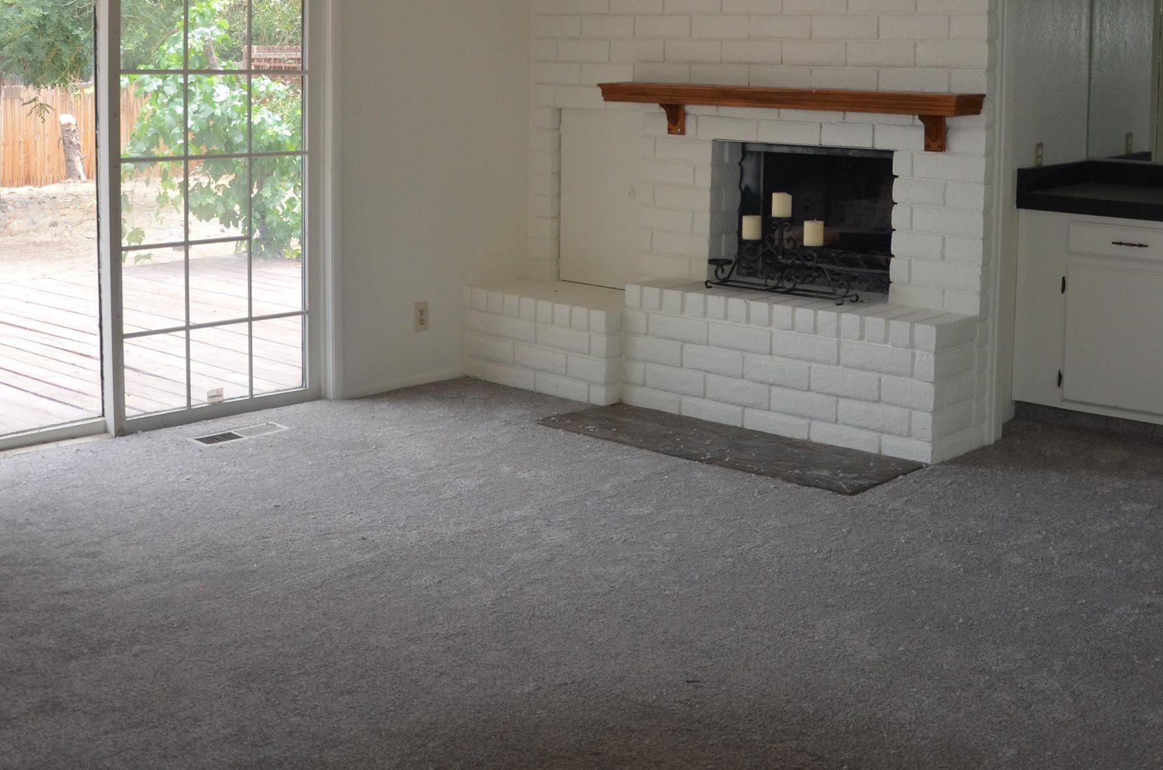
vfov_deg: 27.7
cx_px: 663
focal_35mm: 47
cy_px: 105
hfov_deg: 41.9
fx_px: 1515
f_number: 3.5
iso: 400
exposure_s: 1/100
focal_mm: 18
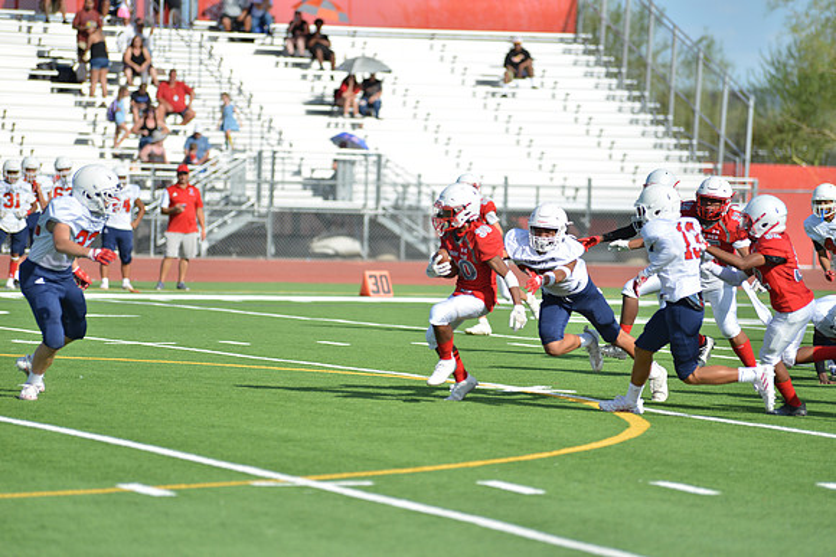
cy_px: 278
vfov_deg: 6.9
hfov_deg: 10.3
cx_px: 418
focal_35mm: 200
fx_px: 4645
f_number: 2.8
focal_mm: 200
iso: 100
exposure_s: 1/1600
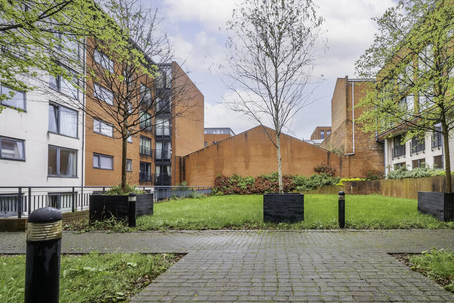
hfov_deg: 95.1
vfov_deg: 73.0
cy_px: 182
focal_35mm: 16
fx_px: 202
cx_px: 278
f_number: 22
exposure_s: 1/20
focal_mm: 12
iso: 320
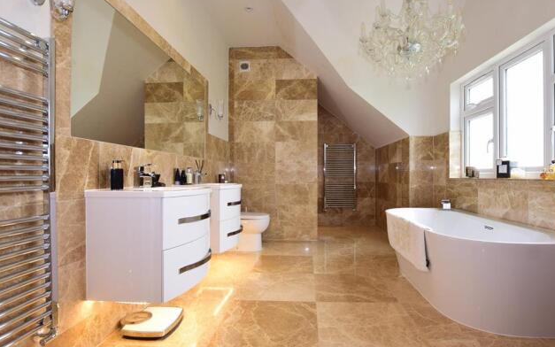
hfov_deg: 97.8
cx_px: 289
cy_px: 172
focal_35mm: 16
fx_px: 242
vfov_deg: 71.3
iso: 400
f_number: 5.6
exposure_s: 1/25
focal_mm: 10
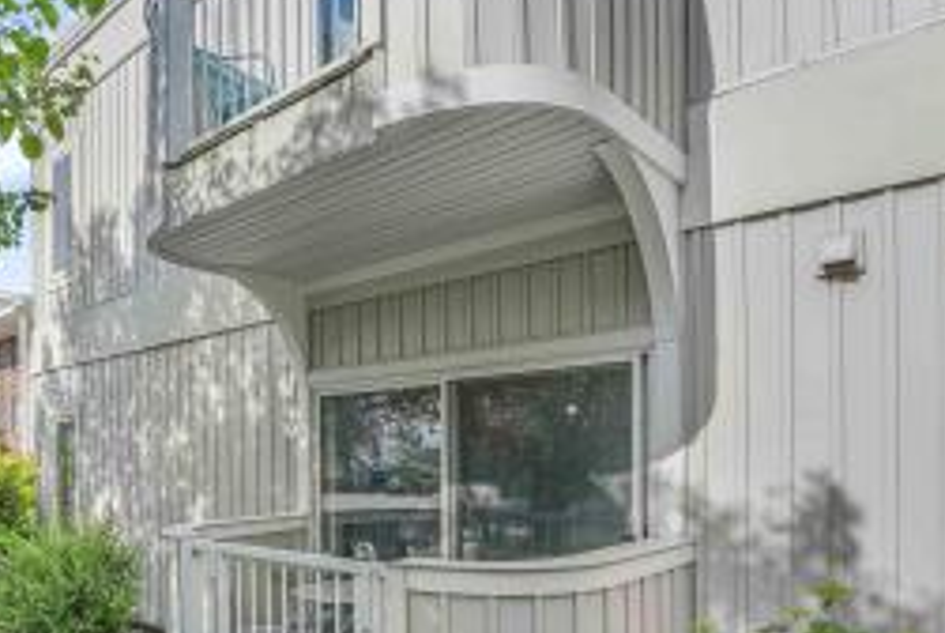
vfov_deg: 50.0
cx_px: 254
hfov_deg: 67.6
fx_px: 657
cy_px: 448
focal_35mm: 25
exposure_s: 1/250
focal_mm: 14
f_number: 7.1
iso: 160
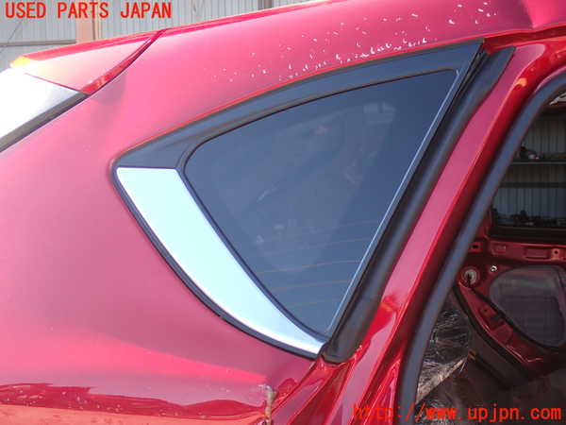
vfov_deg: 29.1
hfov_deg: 38.2
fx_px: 818
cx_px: 283
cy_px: 212
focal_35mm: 50
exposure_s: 1/100
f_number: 3.2
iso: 100
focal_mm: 9.01
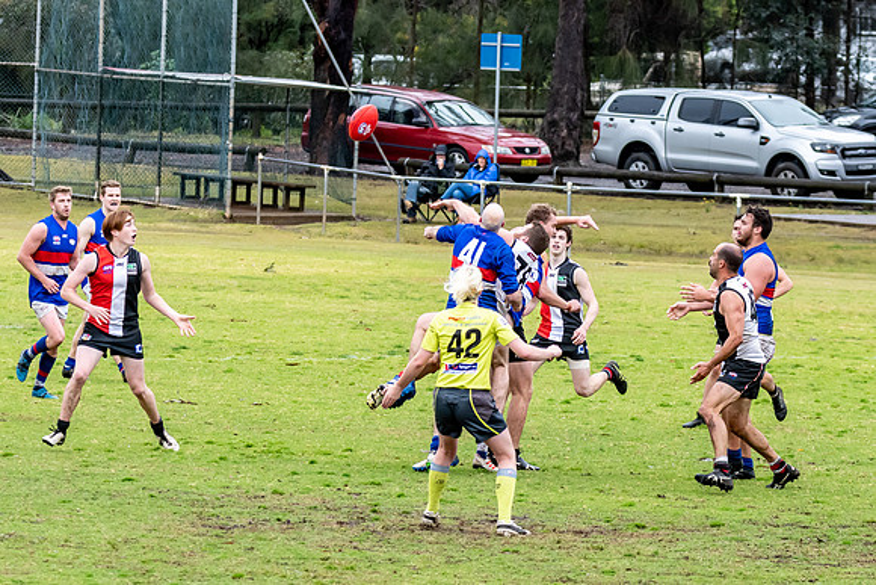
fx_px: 8666
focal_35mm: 356
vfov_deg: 3.9
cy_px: 303
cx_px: 572
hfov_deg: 5.8
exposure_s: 1/1600
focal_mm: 180
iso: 1250
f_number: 7.1
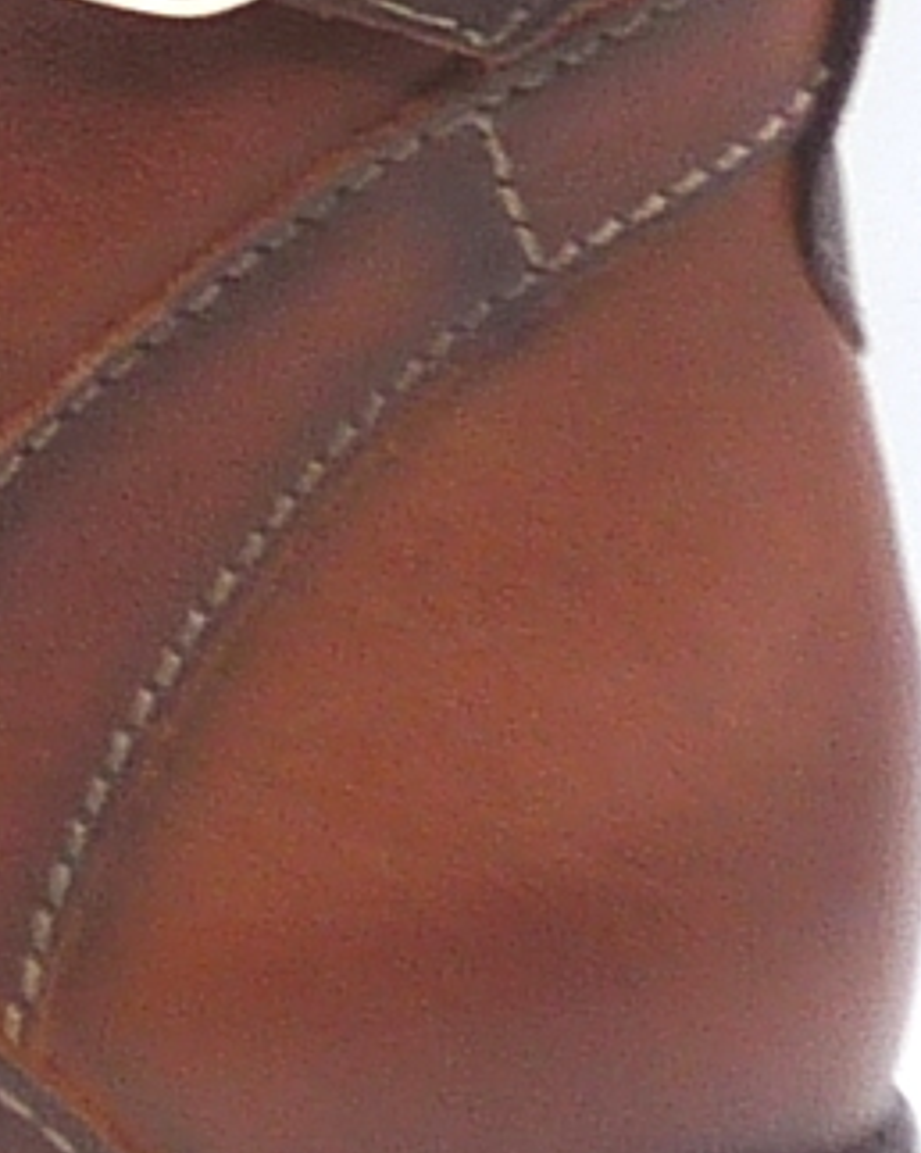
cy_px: 375
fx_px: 7912
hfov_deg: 6.5
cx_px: -775
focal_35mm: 232
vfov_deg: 8.3
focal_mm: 4.8
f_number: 4
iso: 100
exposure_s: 1/160
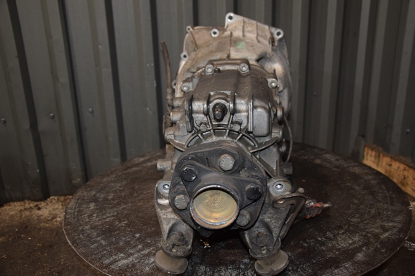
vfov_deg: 36.8
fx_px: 415
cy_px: 138
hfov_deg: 53.2
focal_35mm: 36
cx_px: 208
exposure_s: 1/60
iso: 800
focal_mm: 24
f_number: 5
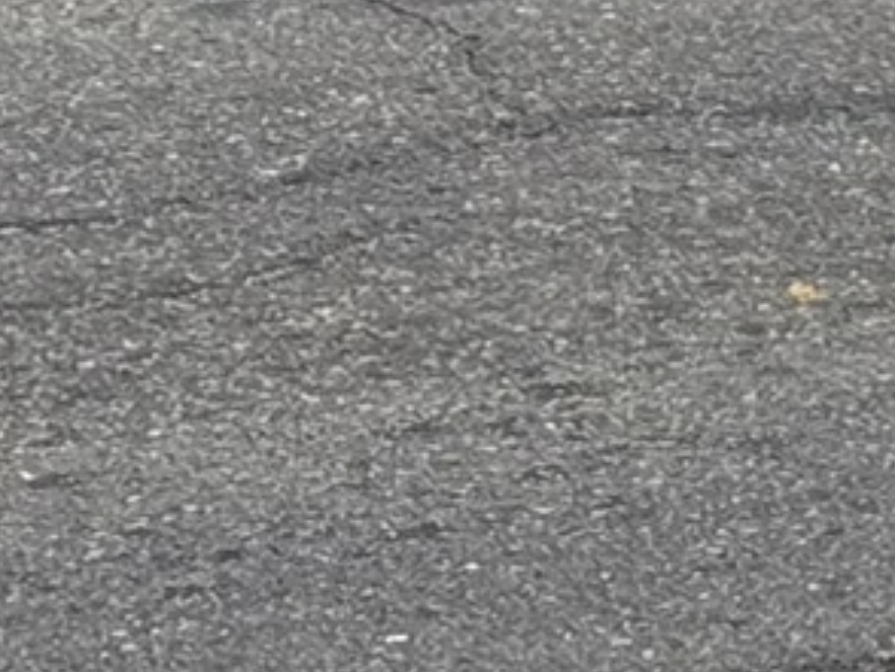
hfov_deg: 5.8
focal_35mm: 334
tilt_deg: -1.5
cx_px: 1854
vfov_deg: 4.3
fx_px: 8643
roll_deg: -0.3
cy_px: -1432
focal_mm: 6.76
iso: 64
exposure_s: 1/4329
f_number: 1.78
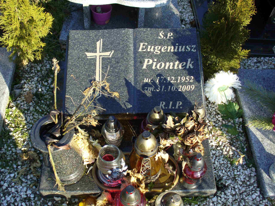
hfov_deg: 50.1
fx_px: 294
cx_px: 138
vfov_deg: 38.7
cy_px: 103
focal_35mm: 37
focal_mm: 6.1
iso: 80
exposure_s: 1/320
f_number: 2.8
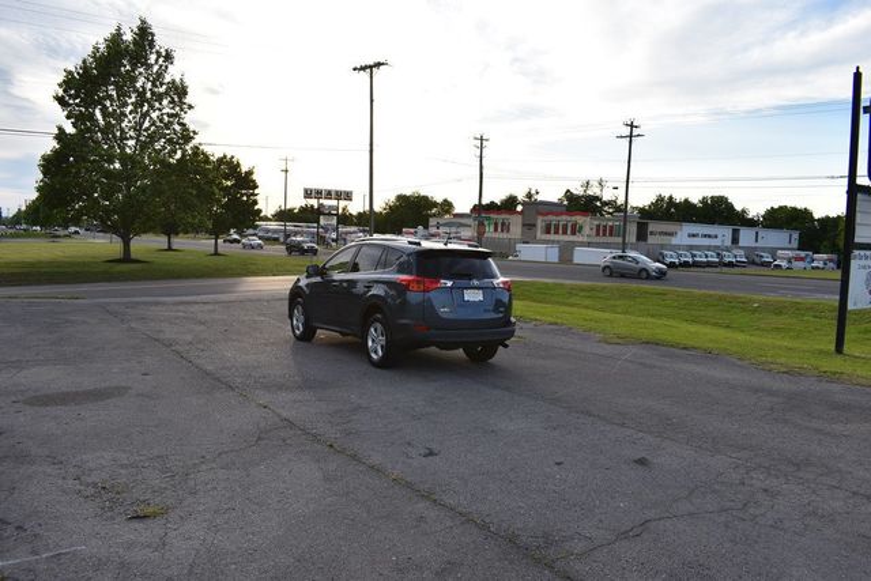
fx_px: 653
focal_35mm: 27
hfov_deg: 67.4
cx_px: 436
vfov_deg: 48.0
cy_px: 290
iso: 200
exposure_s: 1/250
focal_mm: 18
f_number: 8
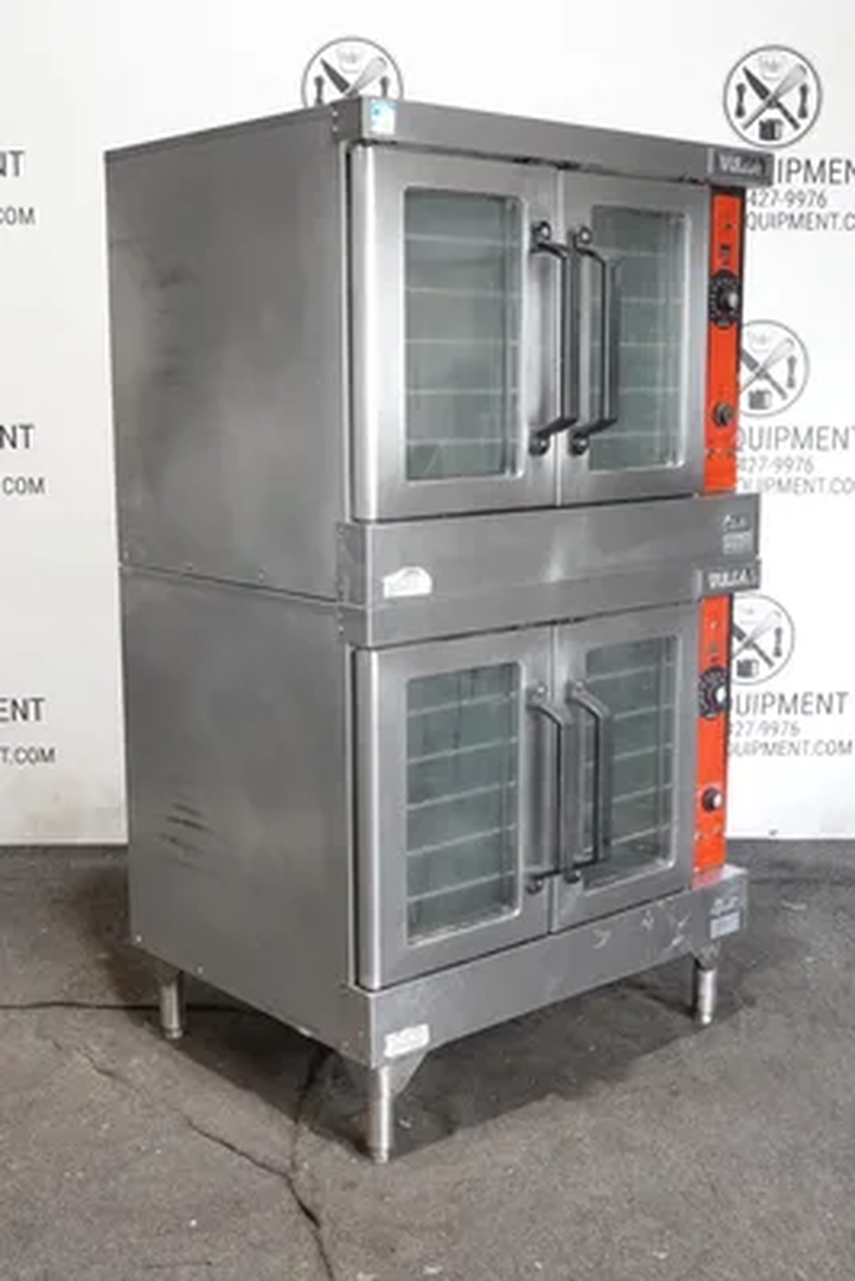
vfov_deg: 43.6
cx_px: 428
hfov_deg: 29.9
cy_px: 640
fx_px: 1602
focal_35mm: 45
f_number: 4
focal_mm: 16.54
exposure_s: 1/50
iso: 1600
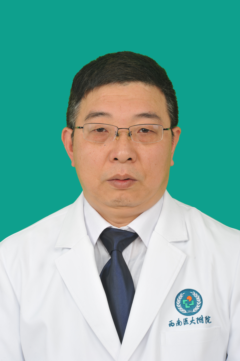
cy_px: 180
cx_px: 120
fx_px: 781
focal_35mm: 78
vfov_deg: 26.0
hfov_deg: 17.5
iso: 200
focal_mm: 78
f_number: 14
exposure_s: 1/200
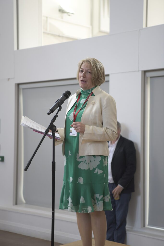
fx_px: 478
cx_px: 82
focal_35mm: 70
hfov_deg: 19.5
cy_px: 123
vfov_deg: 28.8
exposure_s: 1/80
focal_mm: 70
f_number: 2.8
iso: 1250
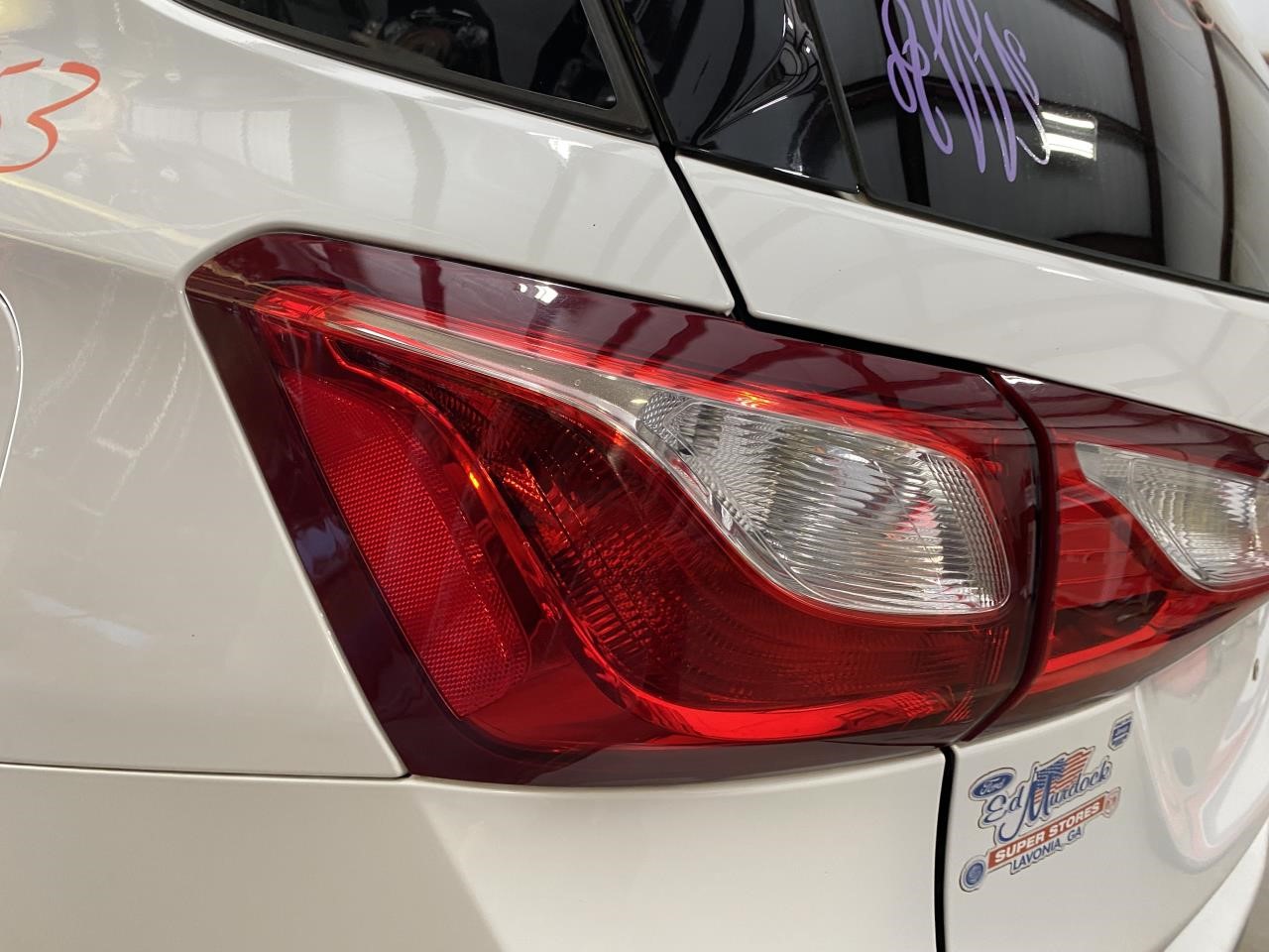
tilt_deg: -21.7
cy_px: 476
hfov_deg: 67.3
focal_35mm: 26
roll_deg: -8.8
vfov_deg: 53.1
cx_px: 634
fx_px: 953
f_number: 1.8
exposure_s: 1/65
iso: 125
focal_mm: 4.25
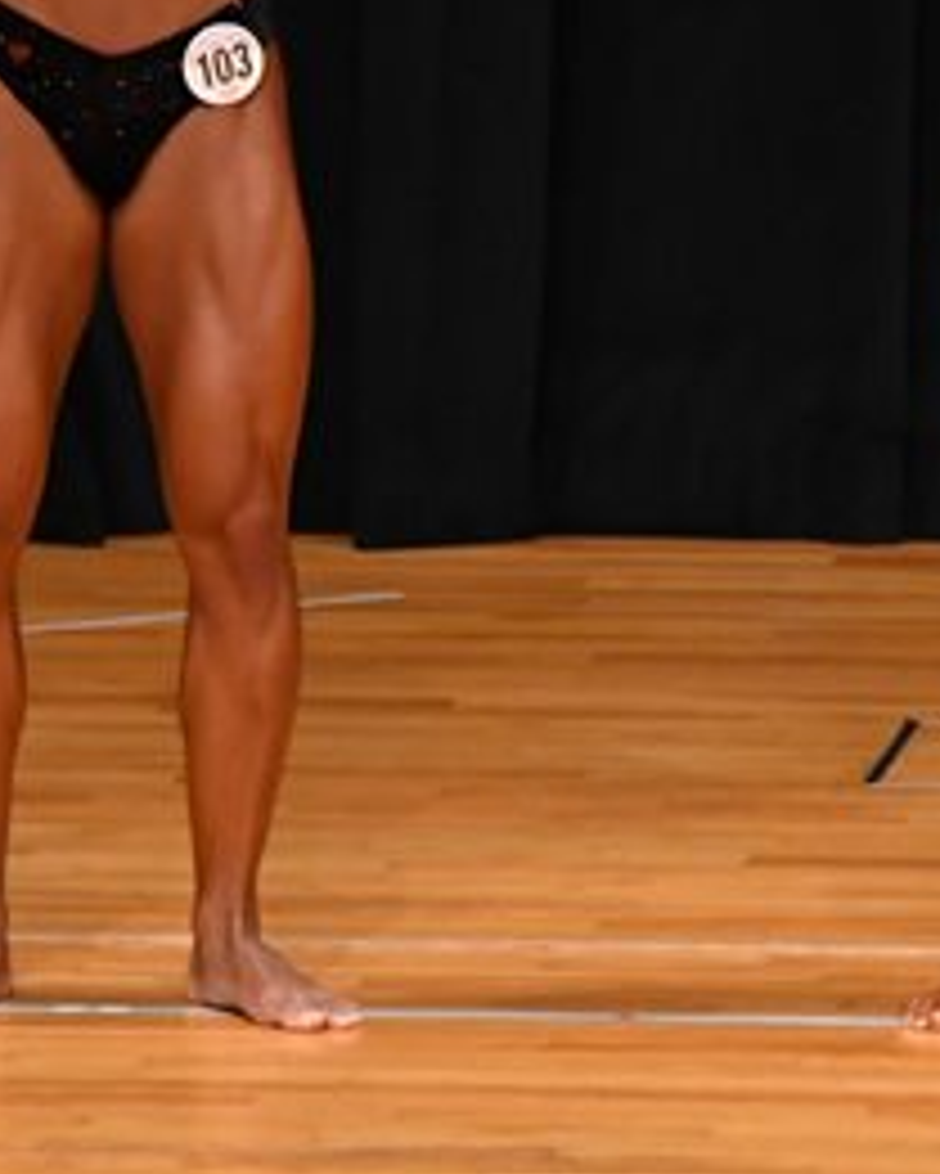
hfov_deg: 2.1
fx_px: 26136
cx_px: 492
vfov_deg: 2.6
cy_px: 108
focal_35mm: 752
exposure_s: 1/400
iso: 3200
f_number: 5.6
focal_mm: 180
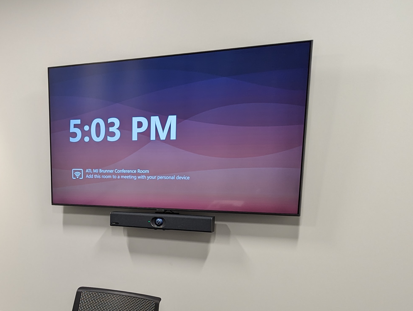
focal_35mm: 50
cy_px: 273
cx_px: 23
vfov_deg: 28.2
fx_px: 597
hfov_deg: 35.3
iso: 62
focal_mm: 6.81
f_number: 1.85
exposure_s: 1/40
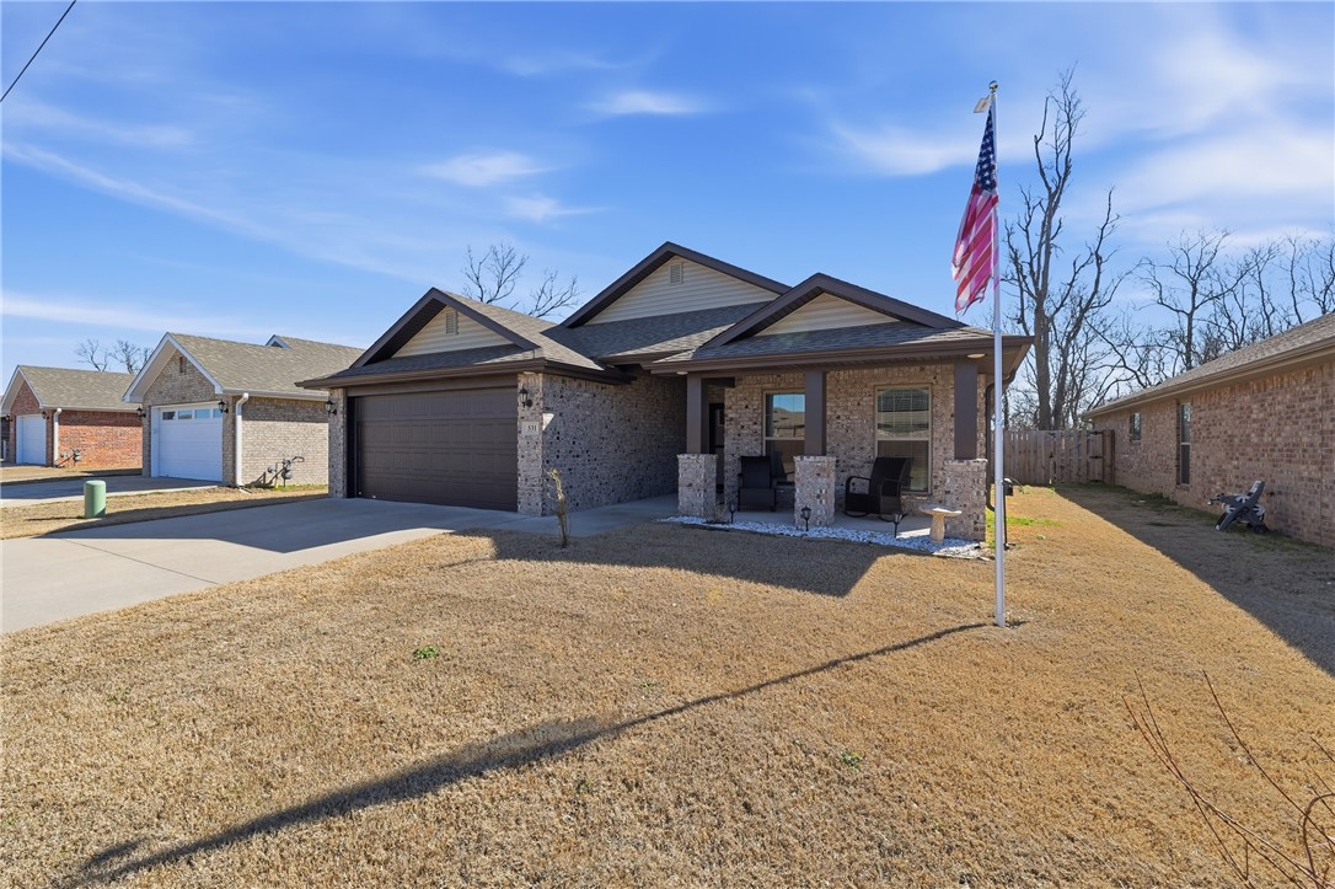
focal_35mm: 14
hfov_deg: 104.3
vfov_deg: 81.2
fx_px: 519
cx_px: 668
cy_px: 444
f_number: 10
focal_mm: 14
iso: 400
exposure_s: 1/800
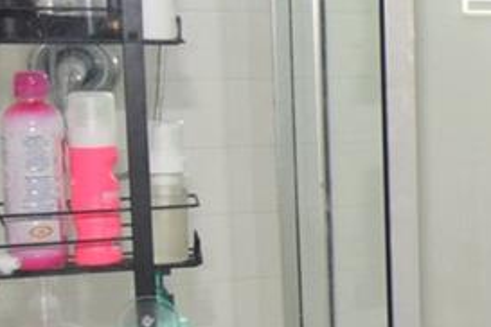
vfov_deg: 15.5
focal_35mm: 88
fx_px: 1200
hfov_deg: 17.1
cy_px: 165
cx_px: 975
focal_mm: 10
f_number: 3.5
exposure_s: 1/60
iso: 1000
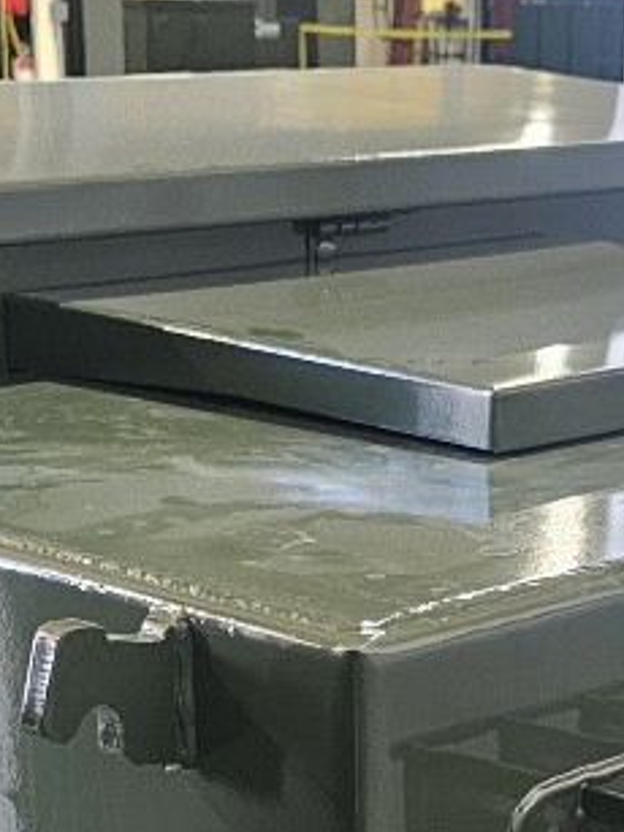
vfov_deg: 18.6
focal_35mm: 100
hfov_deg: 14.8
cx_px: 418
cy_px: 993
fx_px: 2405
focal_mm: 6.3
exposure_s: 1/120
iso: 800
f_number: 1.7
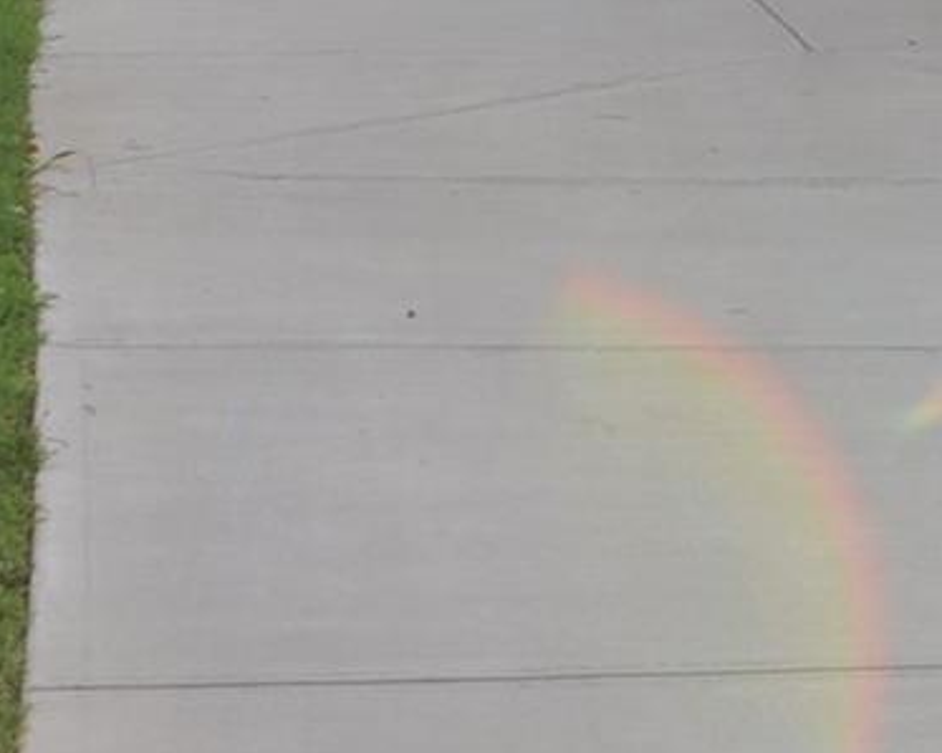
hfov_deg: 10.0
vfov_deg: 8.9
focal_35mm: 170
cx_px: 2197
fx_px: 4737
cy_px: -389
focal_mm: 22
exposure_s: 1/125
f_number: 11
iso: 200
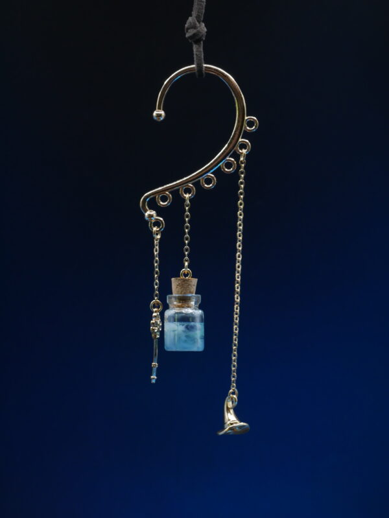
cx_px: 194
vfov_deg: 32.2
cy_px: 259
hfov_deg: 24.4
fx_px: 898
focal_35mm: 60
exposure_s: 1/60
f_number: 6.3
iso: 800
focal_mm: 30
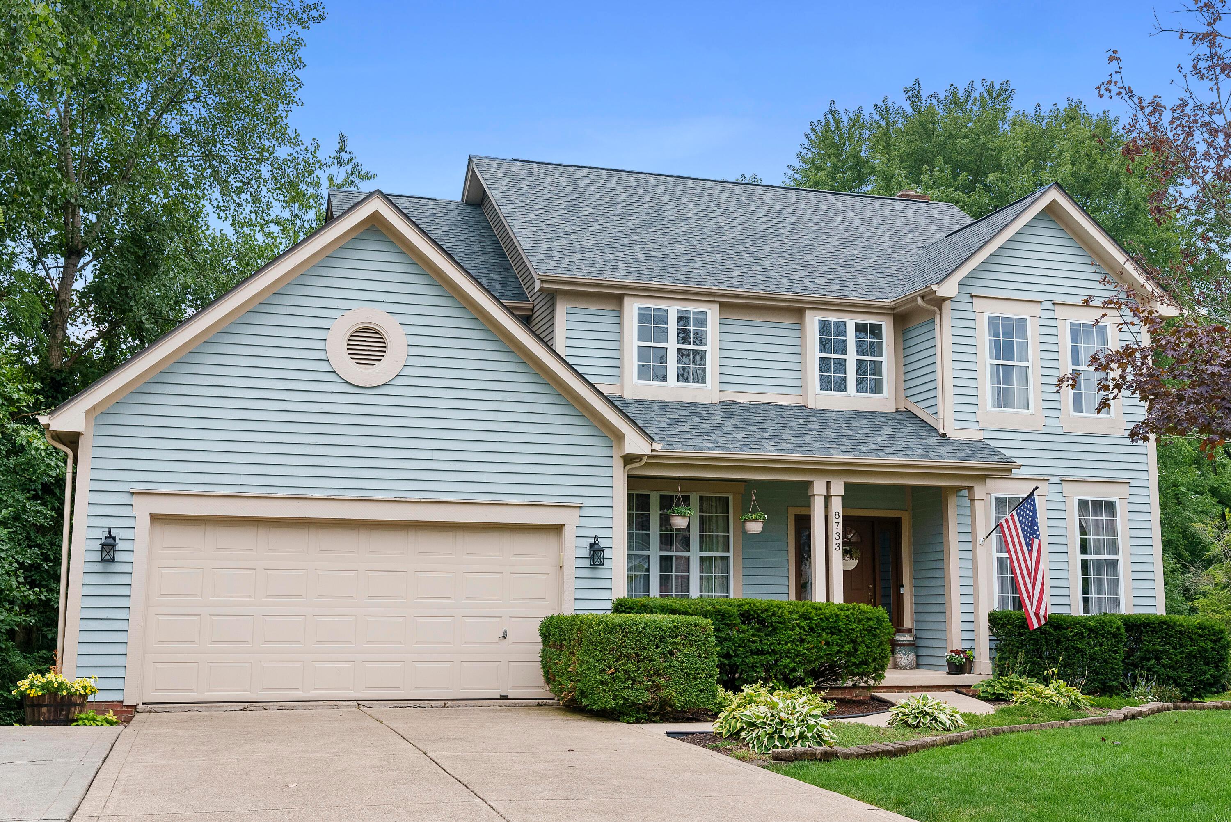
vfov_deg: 35.1
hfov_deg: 50.7
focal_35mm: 38
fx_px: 1300
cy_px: 411
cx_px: 616
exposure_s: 1/500
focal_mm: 38
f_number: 8
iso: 640
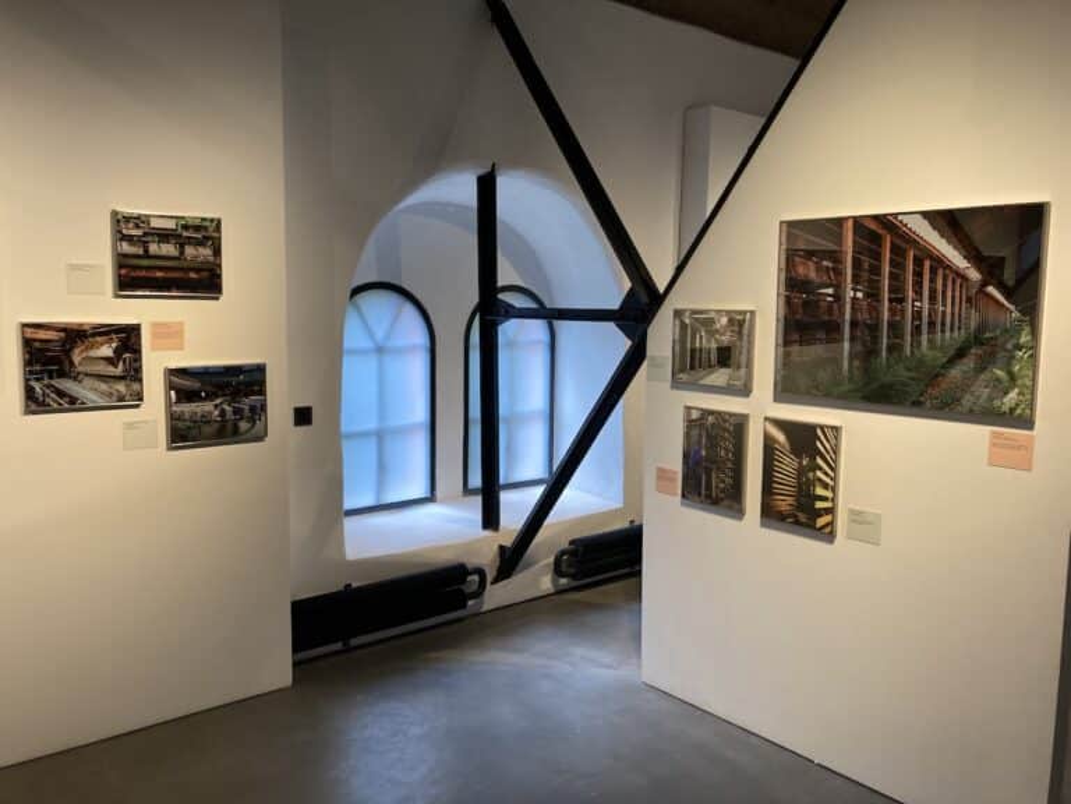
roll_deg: -1.3
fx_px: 866
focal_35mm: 28
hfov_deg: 63.4
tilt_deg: -8.0
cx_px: 536
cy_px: 402
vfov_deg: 49.7
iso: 64
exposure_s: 1/100
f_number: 1.8
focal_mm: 3.99
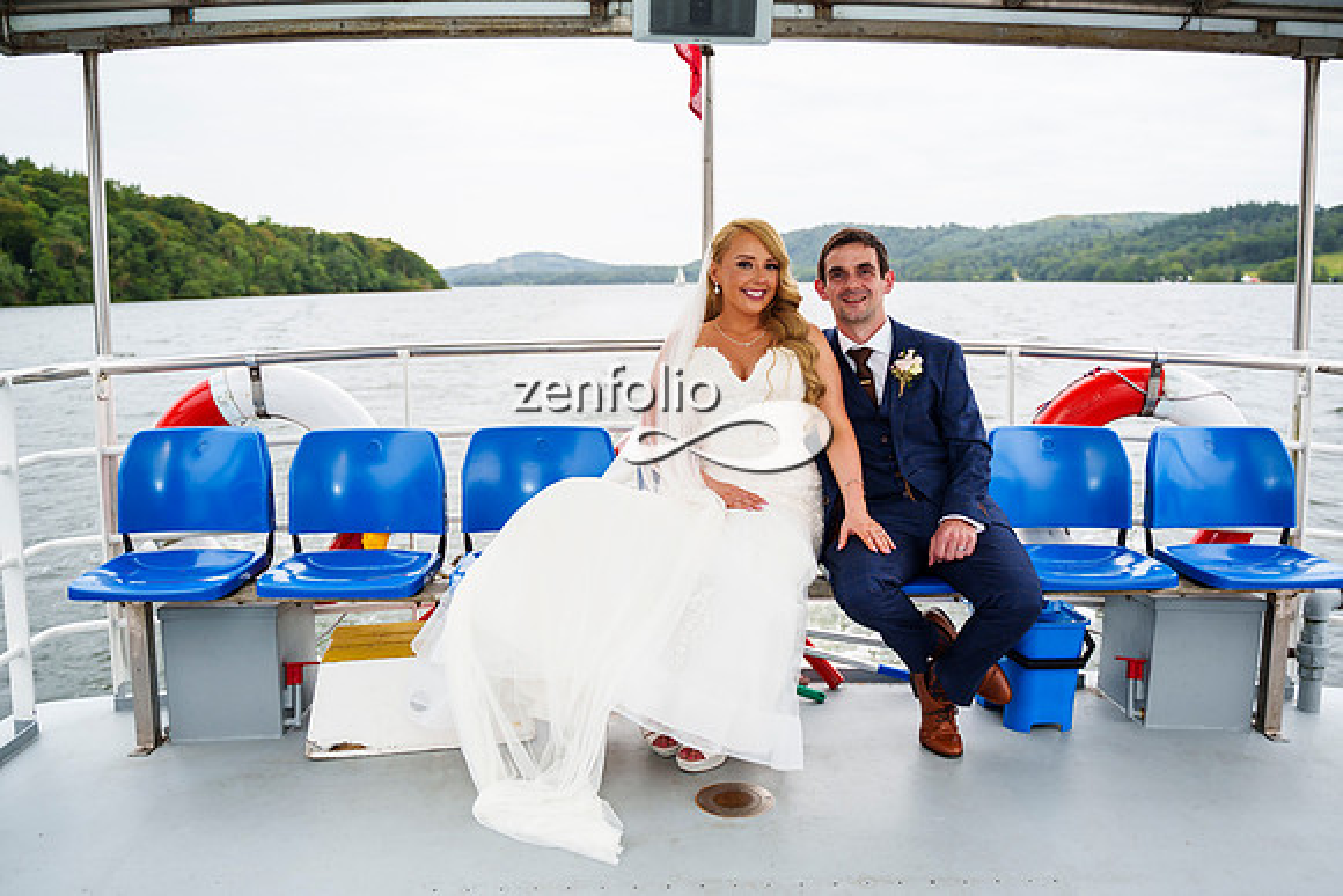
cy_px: 448
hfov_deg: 61.9
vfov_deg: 43.7
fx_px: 1119
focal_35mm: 30
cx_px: 672
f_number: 2.8
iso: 250
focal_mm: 28
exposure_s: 1/250
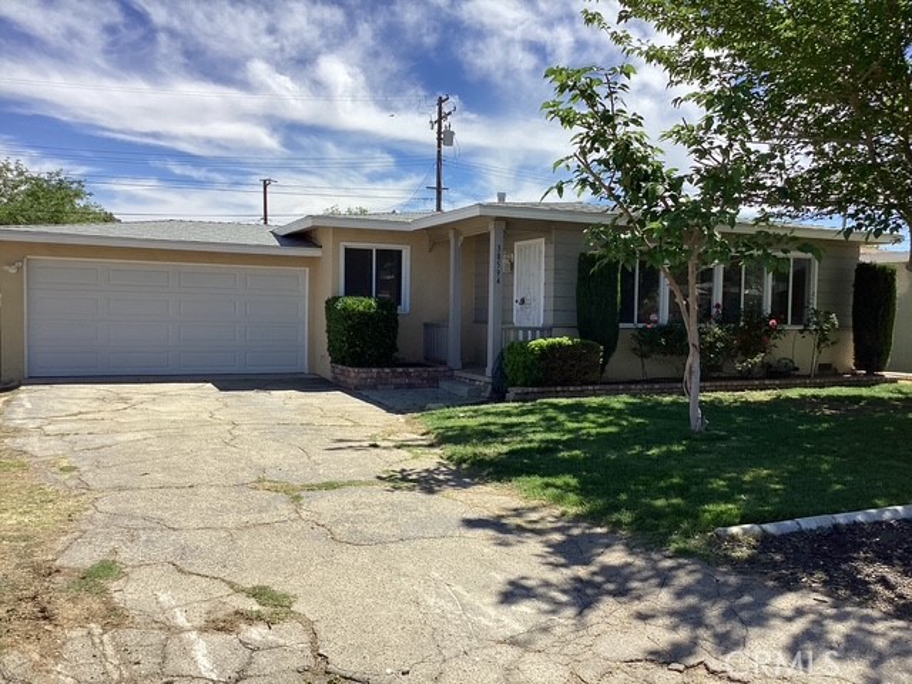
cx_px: 456
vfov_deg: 45.4
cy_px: 342
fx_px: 817
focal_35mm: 31
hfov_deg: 58.4
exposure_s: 1/1631
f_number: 2.4
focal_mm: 3.3
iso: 25
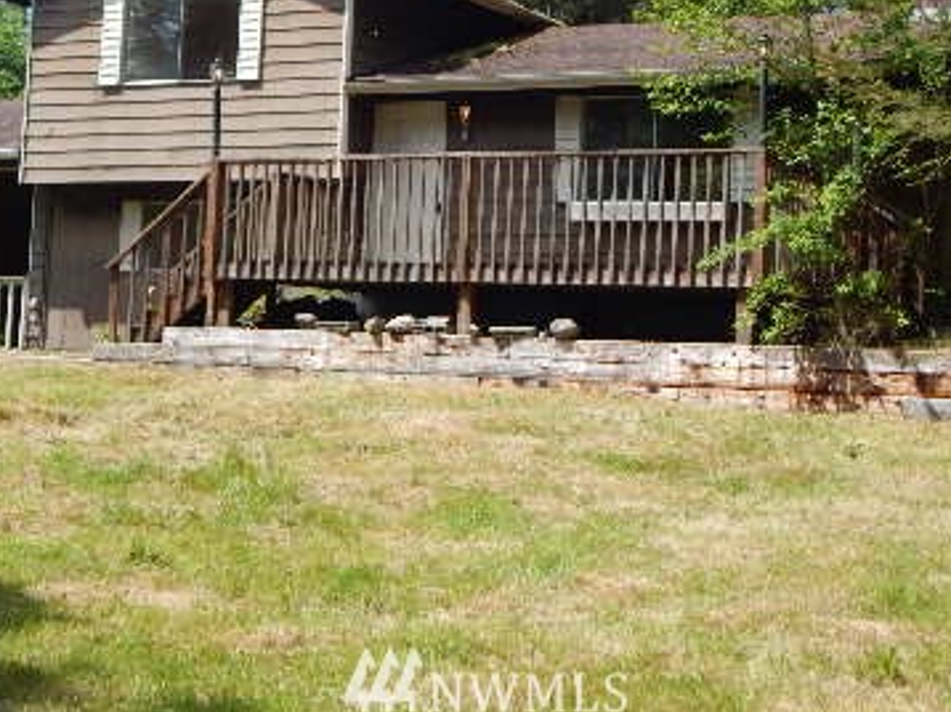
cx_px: 491
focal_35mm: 68
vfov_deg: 21.3
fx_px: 1867
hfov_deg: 28.6
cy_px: 143
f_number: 3.4
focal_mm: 6.8
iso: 125
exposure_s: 1/800
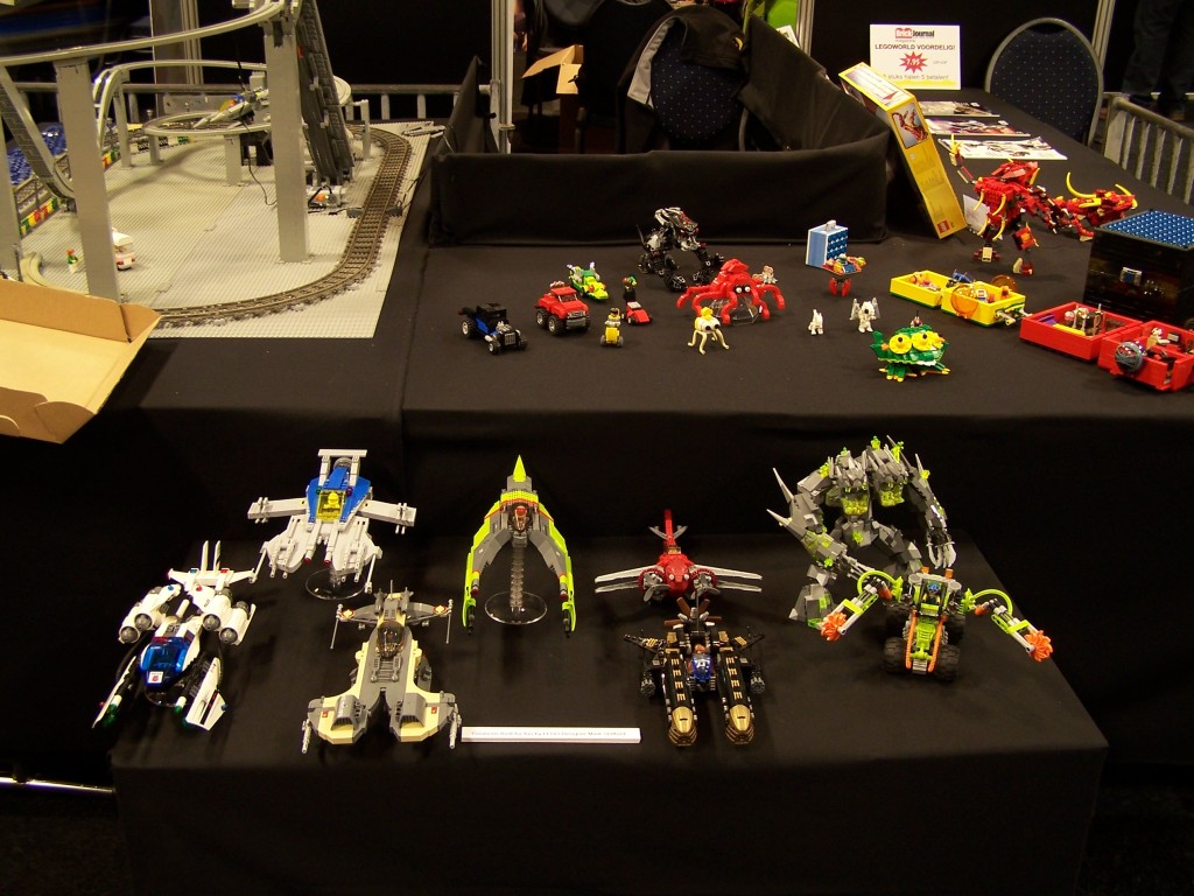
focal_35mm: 38
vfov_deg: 37.7
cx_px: 597
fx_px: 1311
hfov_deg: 49.0
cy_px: 448
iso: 80
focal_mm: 6.3
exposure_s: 1/2
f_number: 2.8
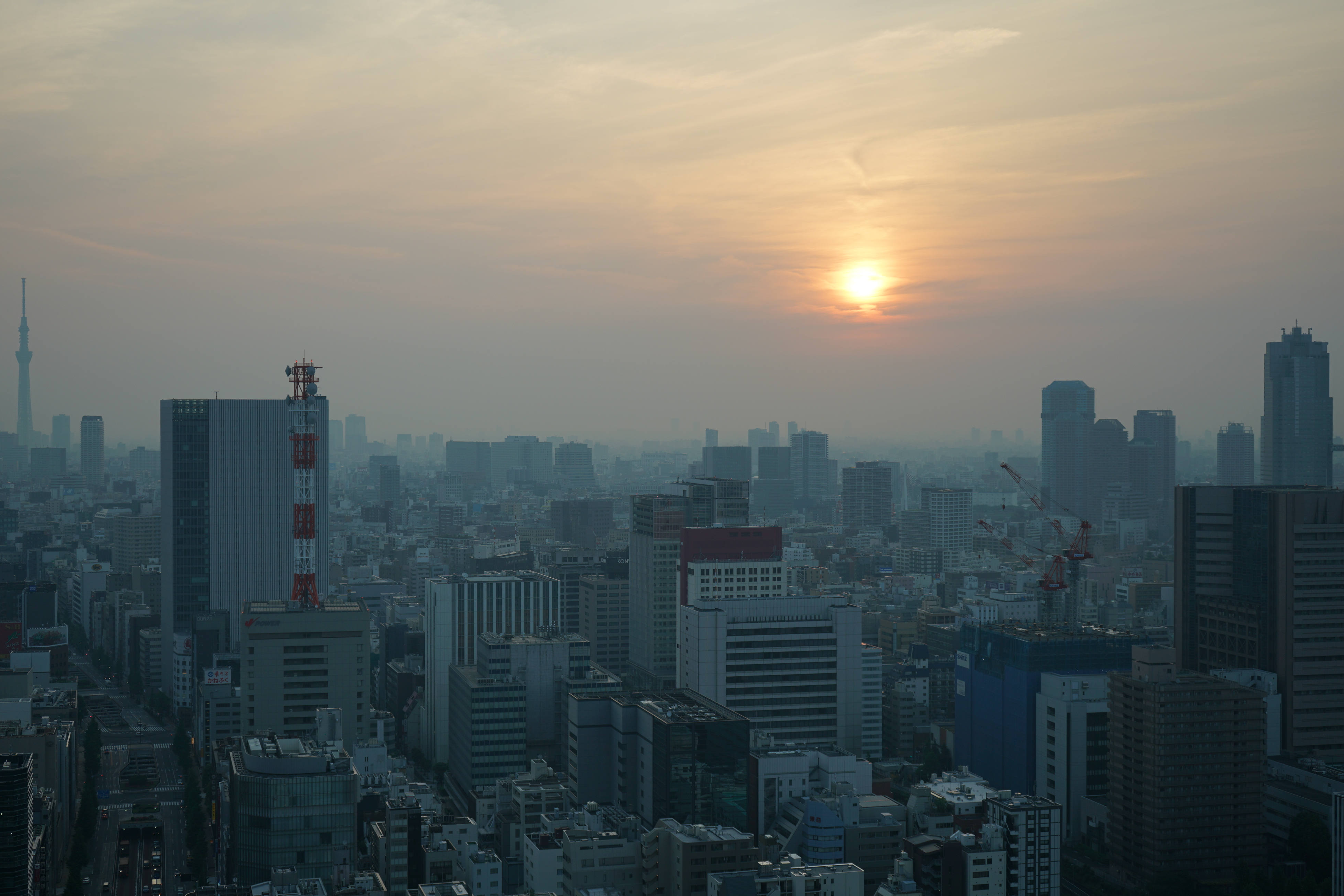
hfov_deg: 42.7
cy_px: 453
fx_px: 1717
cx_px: 672
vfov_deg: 29.2
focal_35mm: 46
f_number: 4.5
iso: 100
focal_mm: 45
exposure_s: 1/250
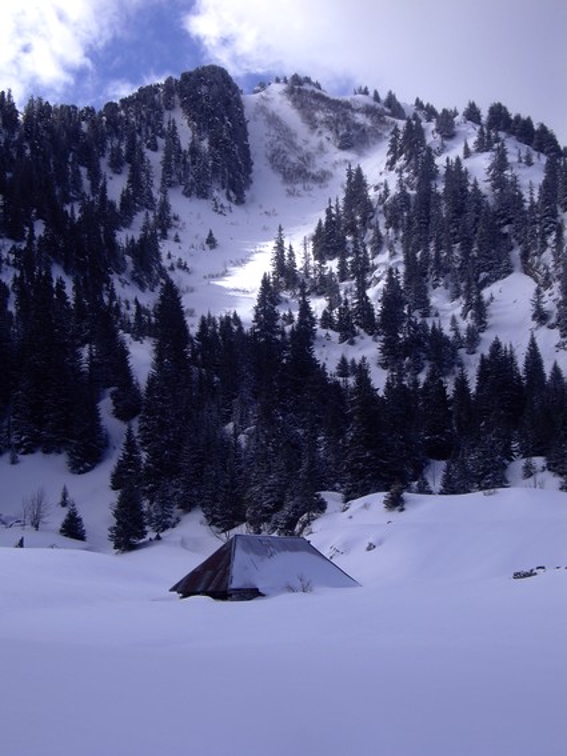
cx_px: 284
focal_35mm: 65
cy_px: 378
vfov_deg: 29.8
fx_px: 1420
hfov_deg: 22.6
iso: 50
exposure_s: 1/250
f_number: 7.6
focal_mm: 13.7
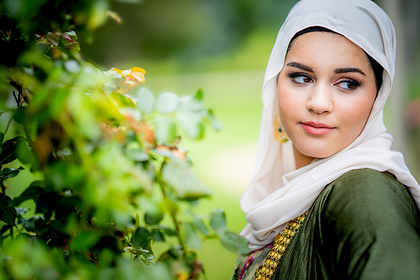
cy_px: 140
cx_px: 210
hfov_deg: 23.9
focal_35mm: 85
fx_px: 992
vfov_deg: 16.1
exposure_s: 1/2000
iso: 100
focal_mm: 85
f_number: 1.4
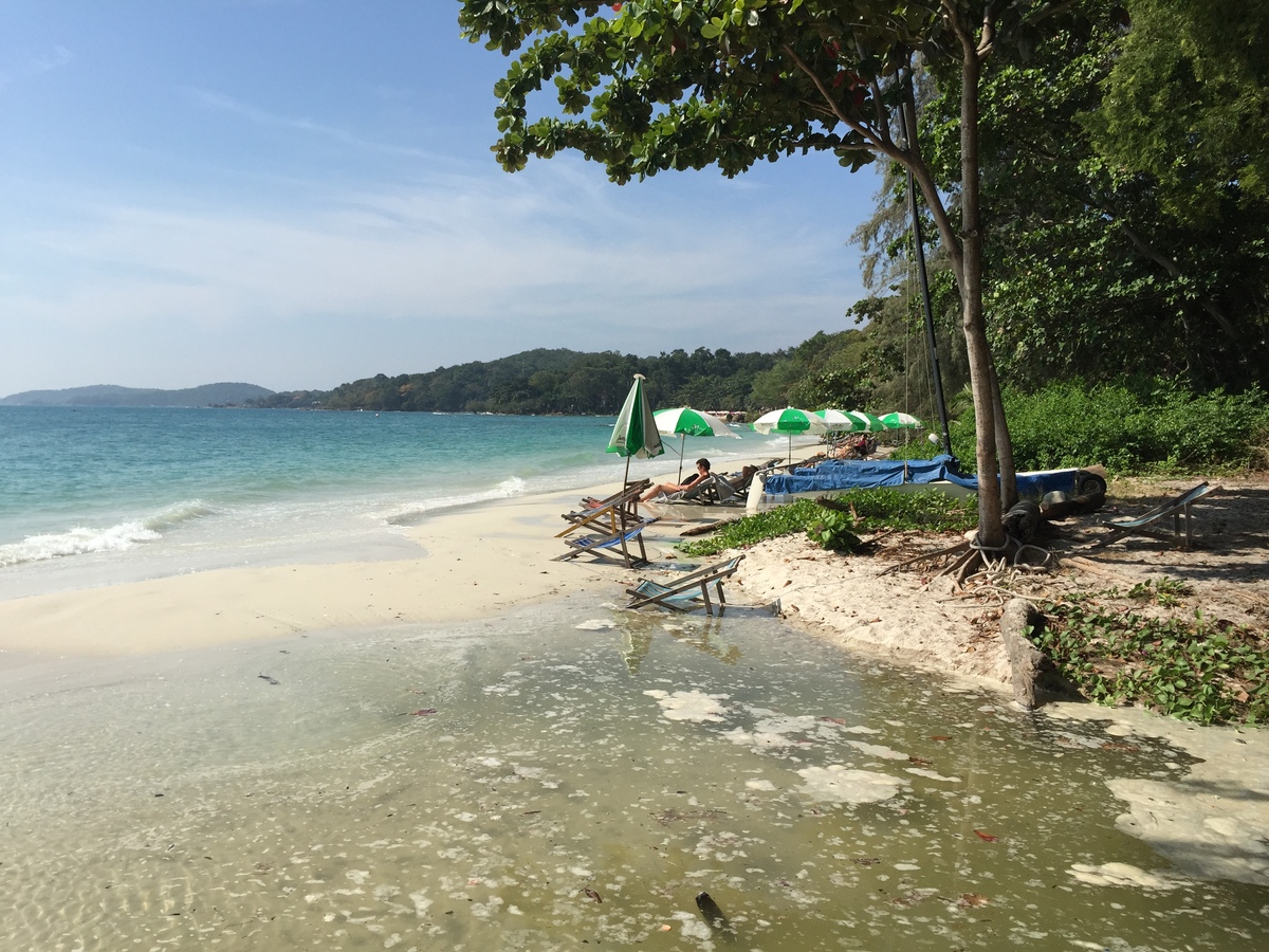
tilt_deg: -3.1
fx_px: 1063
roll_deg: -1.4
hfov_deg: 61.7
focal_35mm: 29
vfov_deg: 48.2
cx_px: 634
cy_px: 476
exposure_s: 1/3300
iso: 32
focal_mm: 4.15
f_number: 2.2
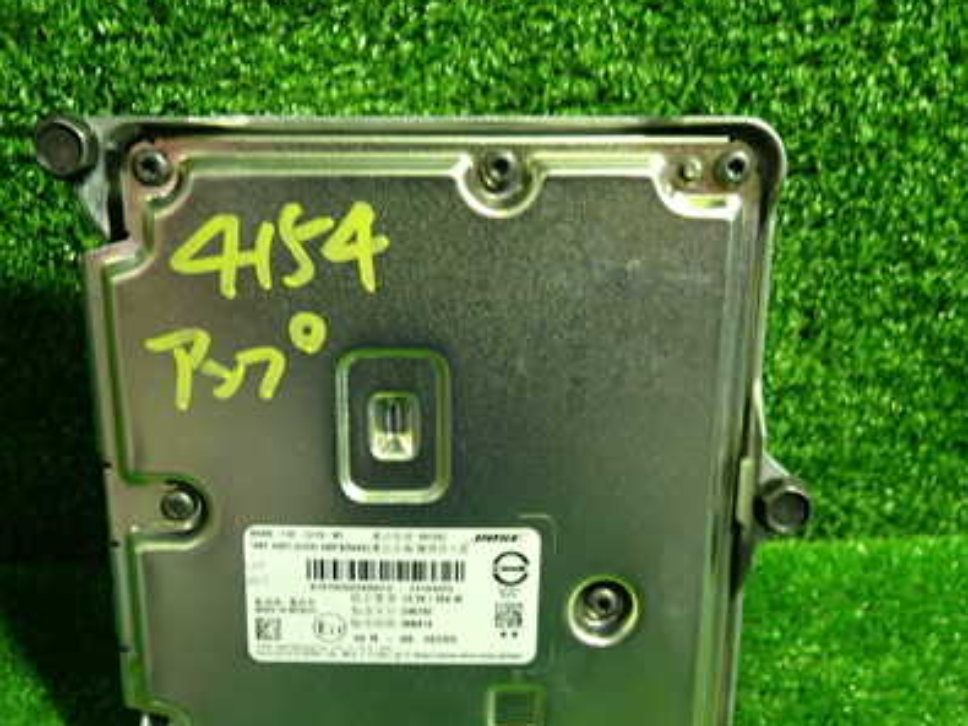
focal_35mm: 38
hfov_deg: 49.0
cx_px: 458
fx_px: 1062
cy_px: 478
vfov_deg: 37.3
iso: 250
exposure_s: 1/30
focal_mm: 4.5
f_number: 2
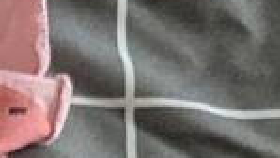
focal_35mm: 233
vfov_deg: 4.4
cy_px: 830
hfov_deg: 8.6
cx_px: -353
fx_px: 1731
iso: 2191
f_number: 1.85
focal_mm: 6.81
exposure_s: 1/117
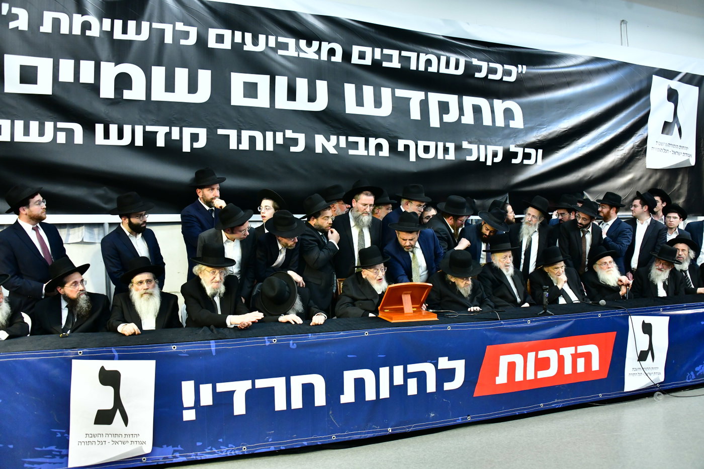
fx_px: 547
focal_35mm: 28
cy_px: 234
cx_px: 352
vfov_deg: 46.4
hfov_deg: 65.5
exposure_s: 1/200
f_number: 5.6
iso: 2500
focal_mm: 28
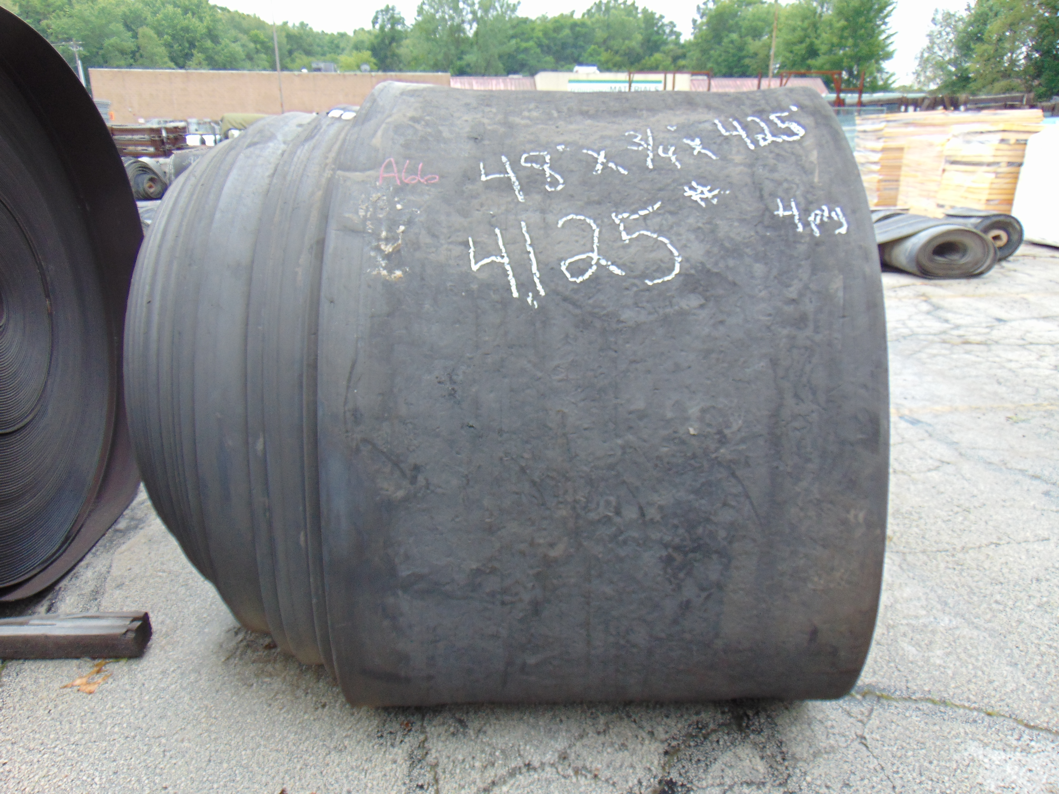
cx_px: 530
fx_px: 765
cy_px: 397
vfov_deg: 54.9
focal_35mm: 25
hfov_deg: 69.4
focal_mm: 4.5
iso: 80
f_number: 3
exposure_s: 1/200
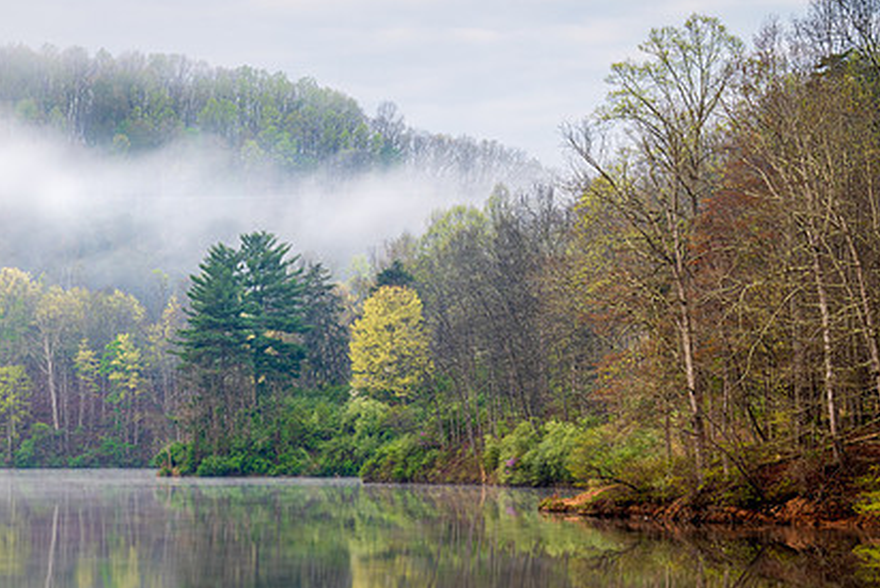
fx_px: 3766
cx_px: 271
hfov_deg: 13.3
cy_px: 322
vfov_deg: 8.9
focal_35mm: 154
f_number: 13
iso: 100
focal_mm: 73
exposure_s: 1/6
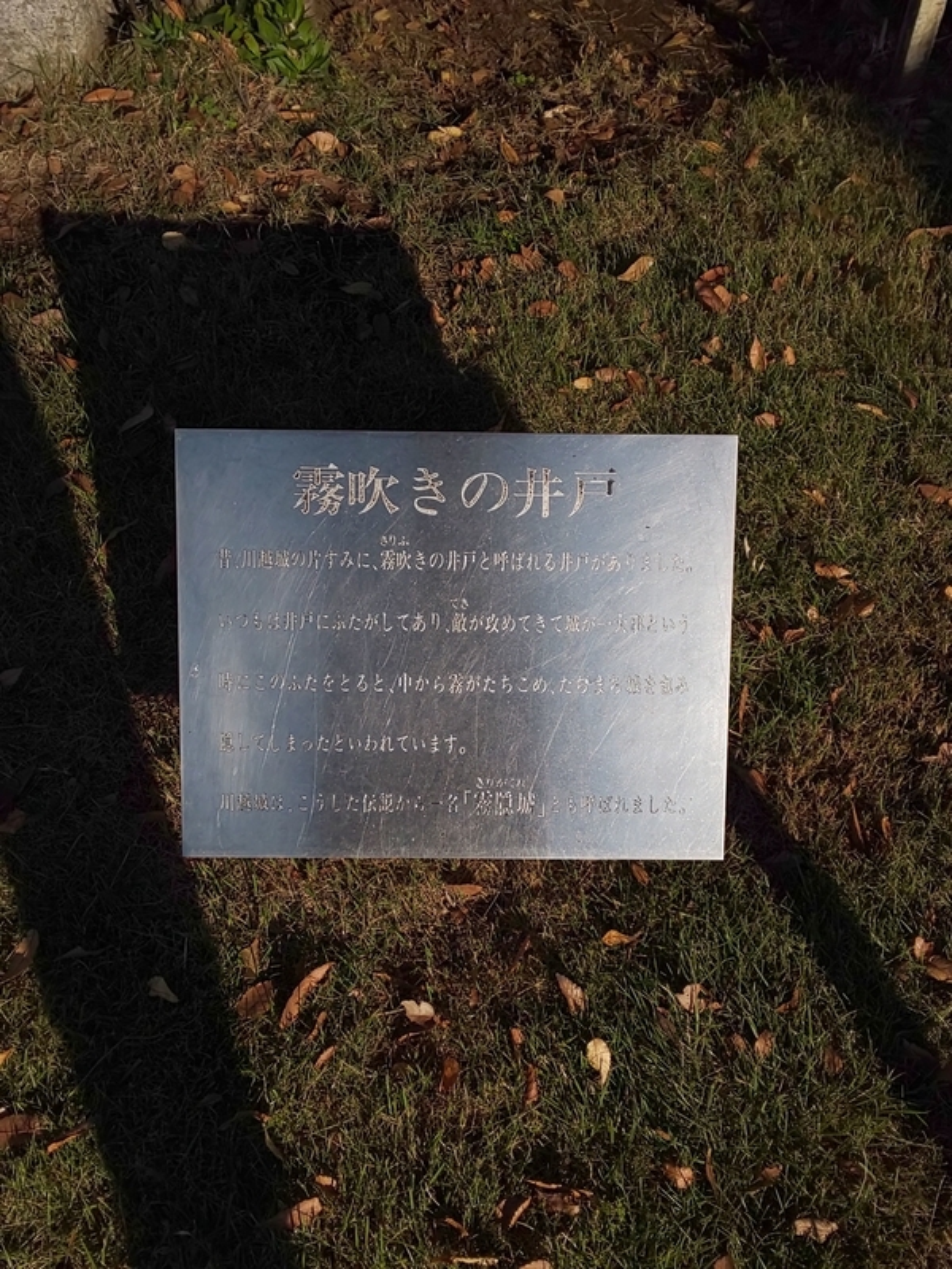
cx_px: 476
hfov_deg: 66.0
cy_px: 634
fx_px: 733
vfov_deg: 81.7
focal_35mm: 20
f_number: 1.94
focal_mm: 3.45
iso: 28
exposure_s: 1/2140
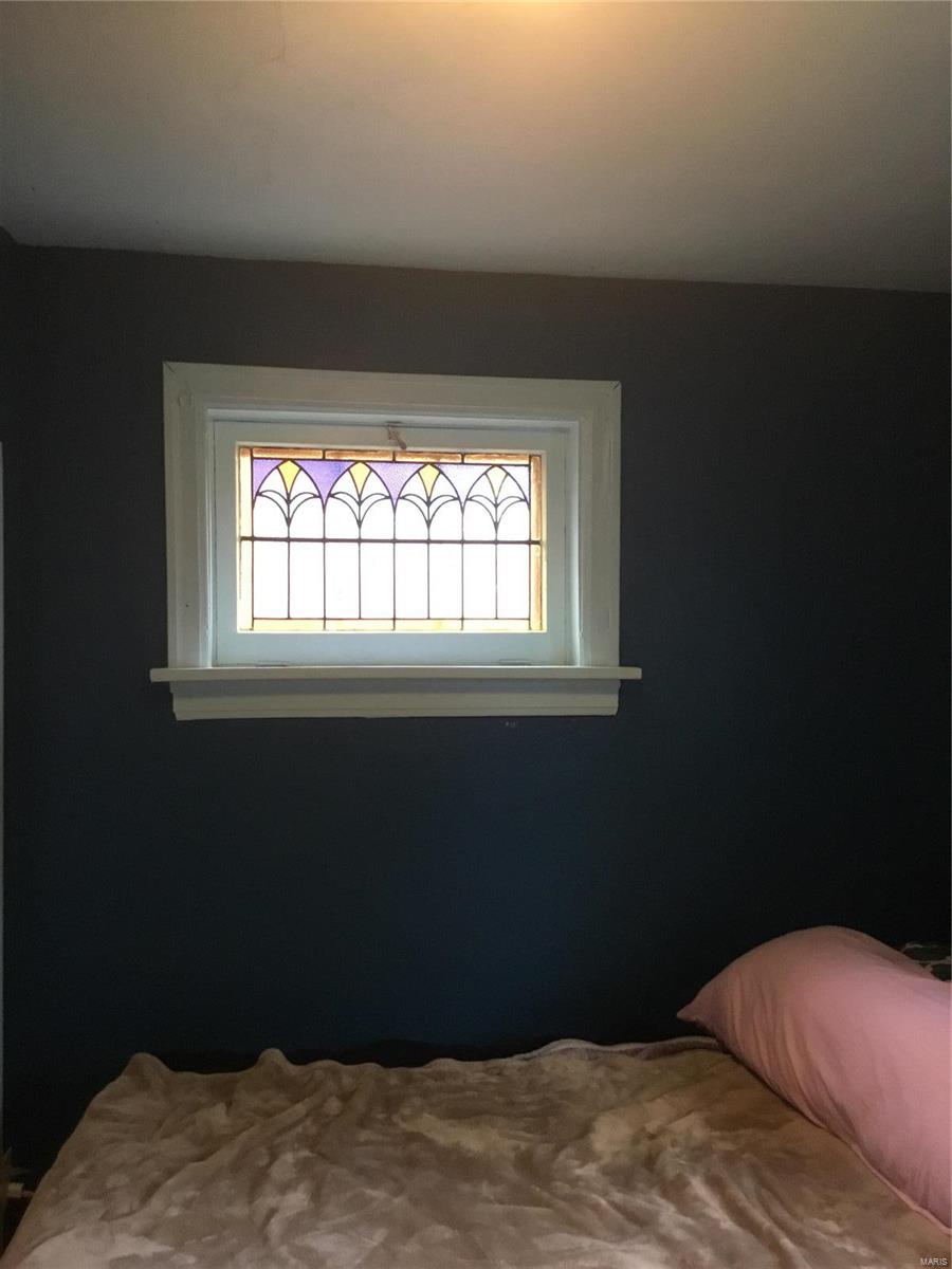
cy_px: 634
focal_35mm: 31
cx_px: 476
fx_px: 1137
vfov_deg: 58.4
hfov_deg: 45.4
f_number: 2.4
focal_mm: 3.3
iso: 200
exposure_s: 1/30
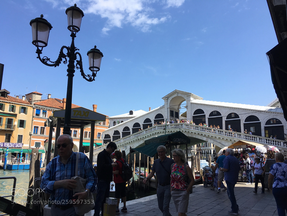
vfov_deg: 48.2
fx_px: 240
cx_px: 144
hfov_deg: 61.7
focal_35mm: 29
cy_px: 108
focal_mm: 4.15
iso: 25
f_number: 2.2
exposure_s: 1/1166
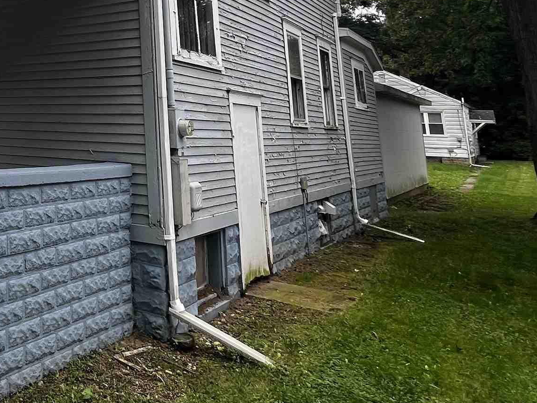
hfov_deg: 41.1
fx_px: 543
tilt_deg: +11.0
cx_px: -65
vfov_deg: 37.2
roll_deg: -1.1
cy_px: 16
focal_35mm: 35
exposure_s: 1/172
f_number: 1.8
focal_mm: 1.57
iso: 32
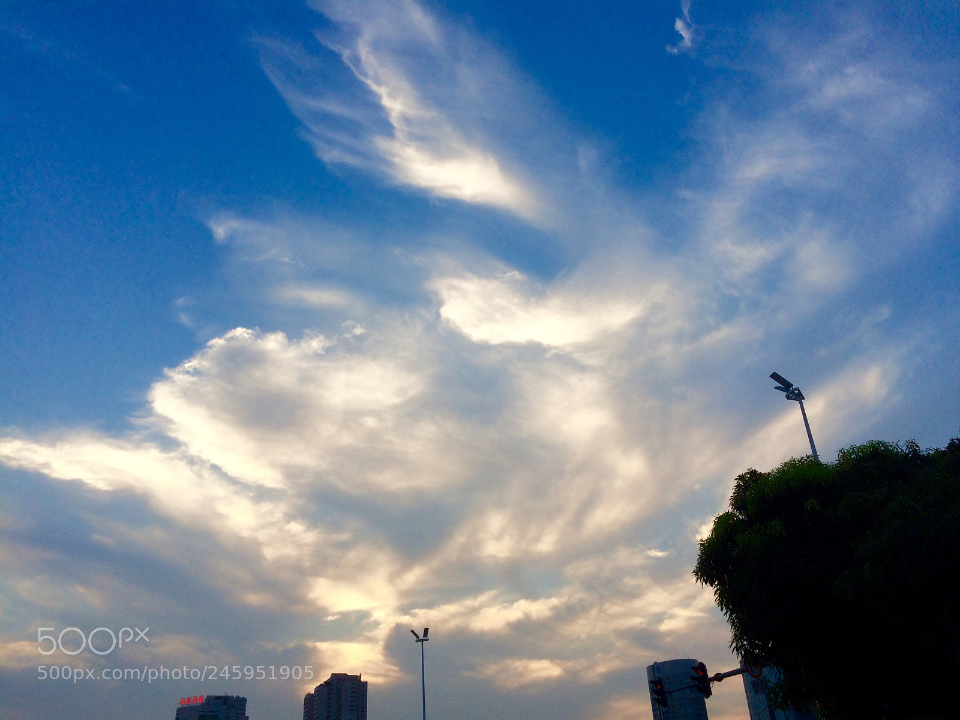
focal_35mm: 29
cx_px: 480
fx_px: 804
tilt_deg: +29.7
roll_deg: +2.6
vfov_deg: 48.2
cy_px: 360
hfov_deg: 61.7
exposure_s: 1/707
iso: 32
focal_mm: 4.15
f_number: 2.2
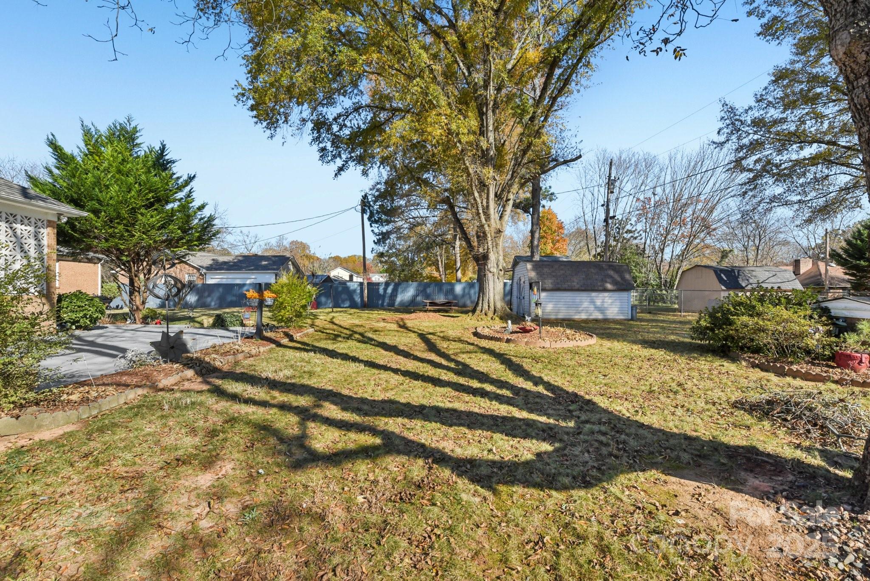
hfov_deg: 100.4
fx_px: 363
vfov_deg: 77.4
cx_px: 435
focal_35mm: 15
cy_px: 290
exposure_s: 1/500
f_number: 8
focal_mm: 15
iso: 200
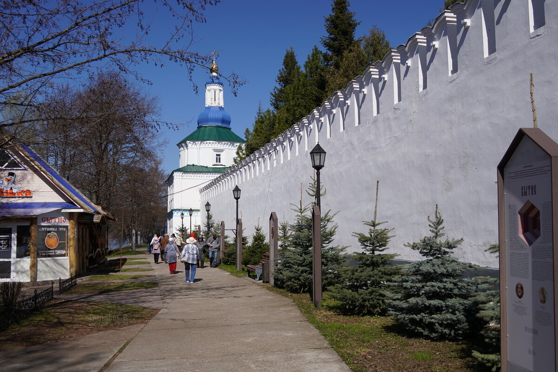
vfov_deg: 36.9
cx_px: 279
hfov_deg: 53.1
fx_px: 558
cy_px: 186
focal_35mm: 36
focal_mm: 24
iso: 100
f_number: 4
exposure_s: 1/2000
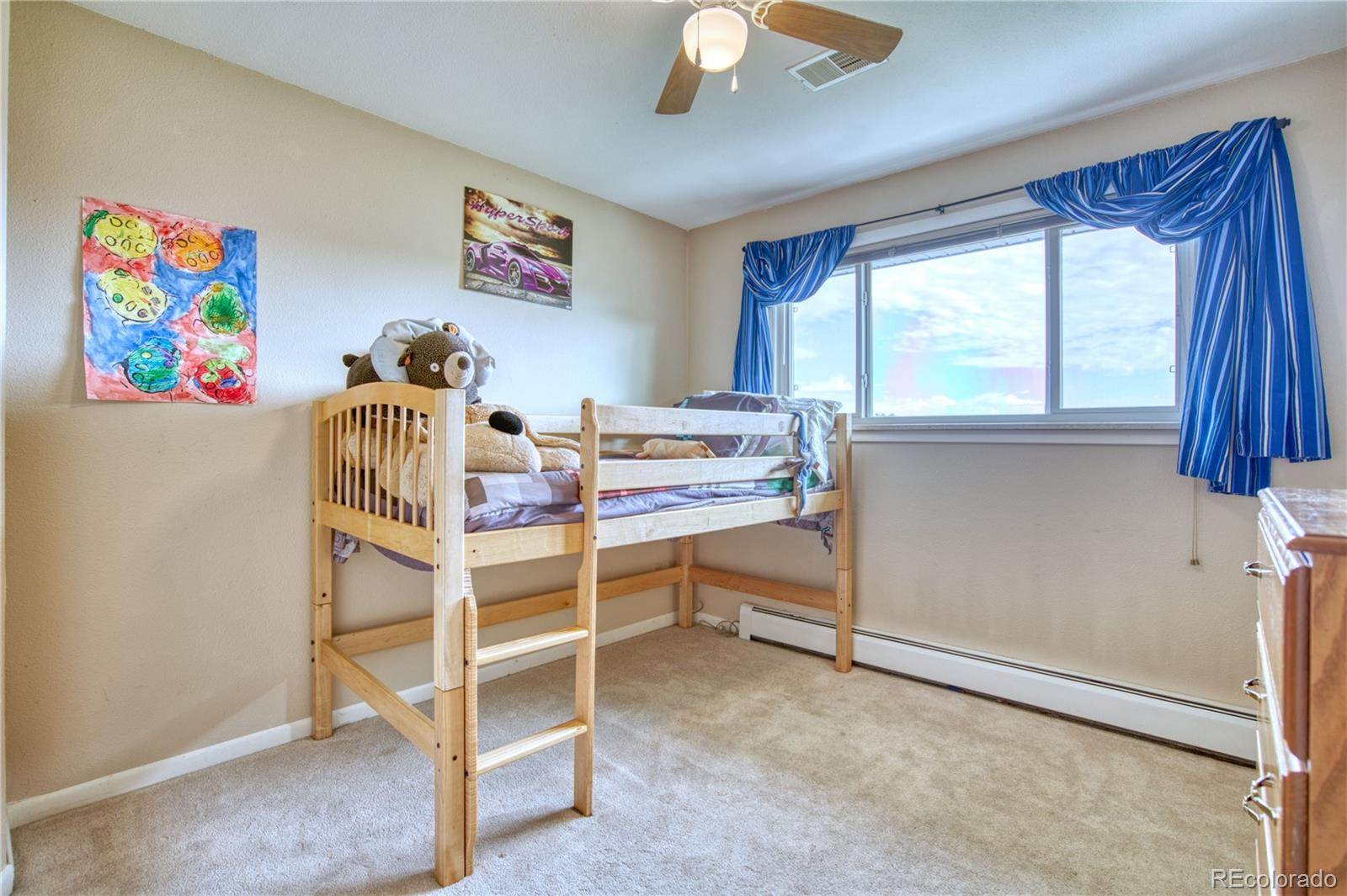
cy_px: 448
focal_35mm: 16
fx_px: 598
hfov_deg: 96.8
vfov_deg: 73.7
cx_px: 674
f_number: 4
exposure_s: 1/60
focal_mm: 16
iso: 500
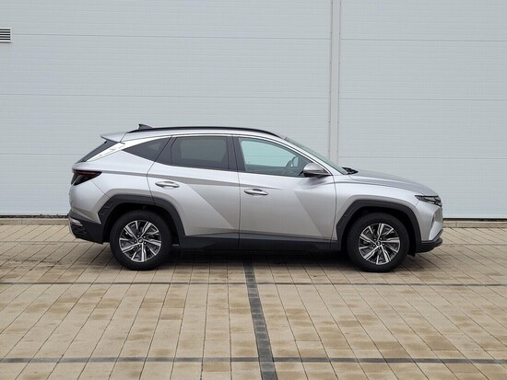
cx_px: 254
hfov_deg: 67.3
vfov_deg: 53.1
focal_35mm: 26
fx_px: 381
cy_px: 190
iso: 40
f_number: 1.8
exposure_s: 1/212
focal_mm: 5.4
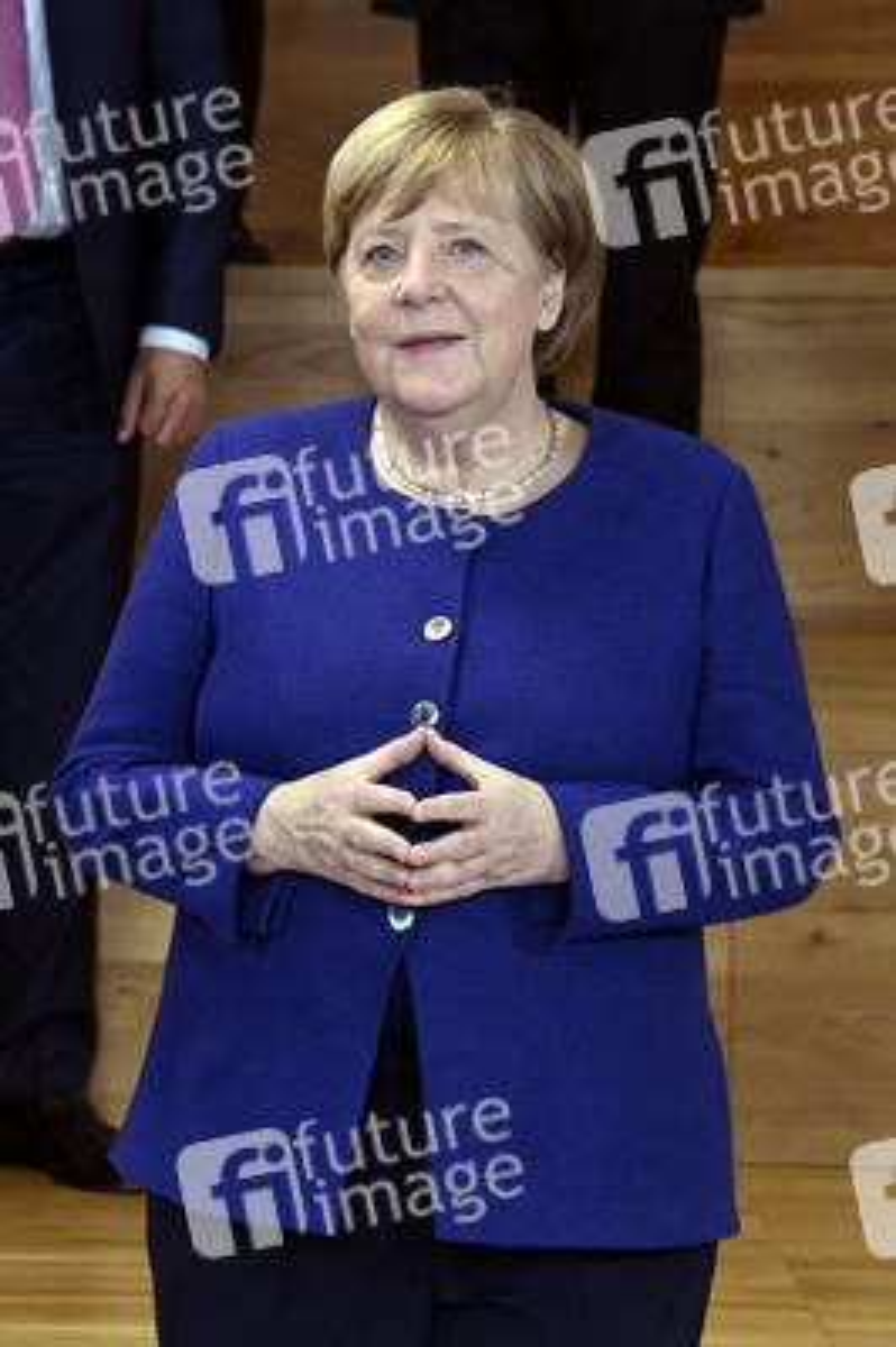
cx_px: 448
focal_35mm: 92
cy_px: 674
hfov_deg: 14.8
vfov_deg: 22.2
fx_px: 3440
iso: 6400
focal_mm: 92
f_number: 6.3
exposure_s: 1/320
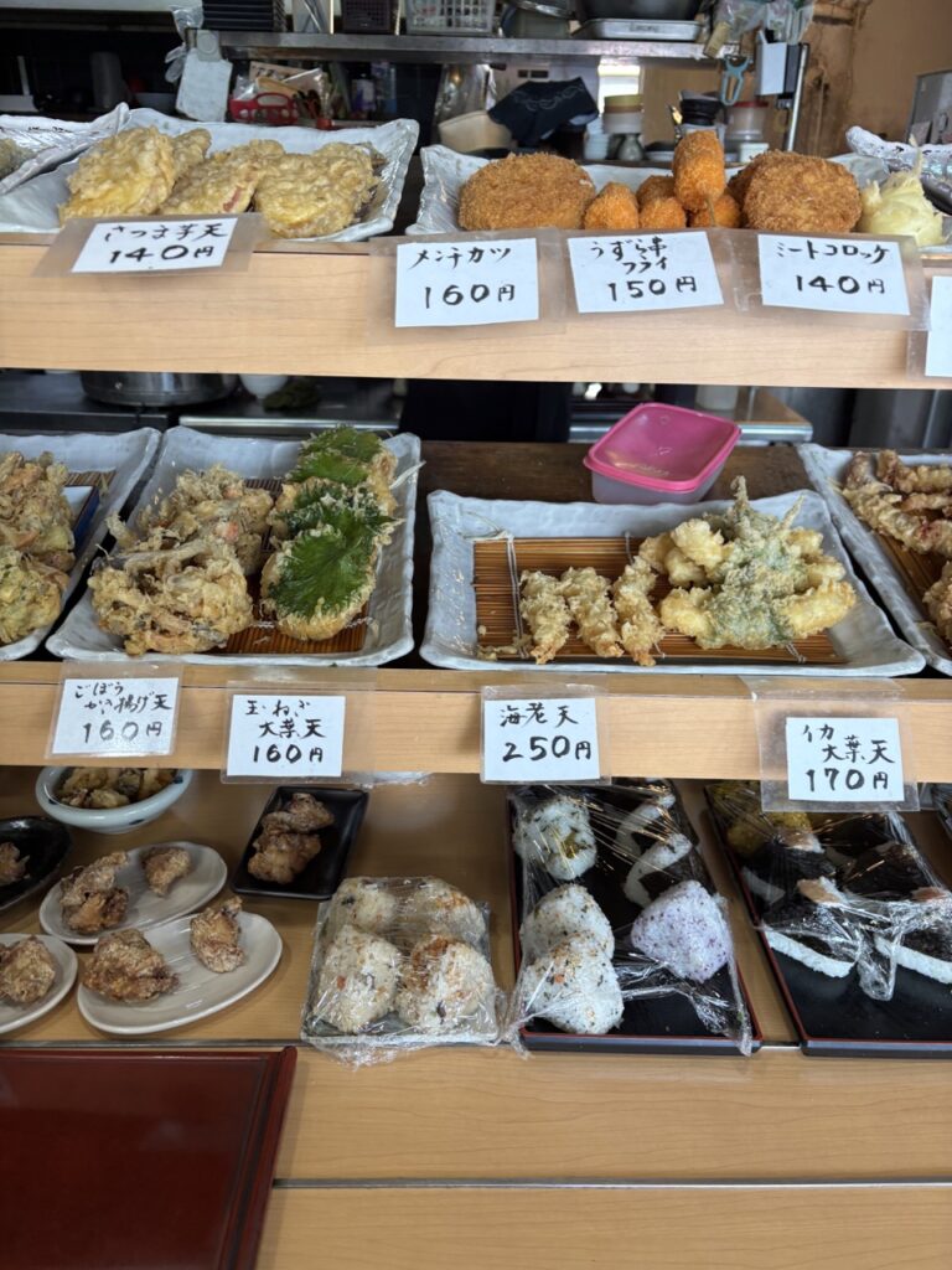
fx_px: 953
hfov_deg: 53.1
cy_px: 635
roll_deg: +0.7
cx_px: 476
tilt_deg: -25.1
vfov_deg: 67.3
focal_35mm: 26
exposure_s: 1/120
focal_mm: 5.96
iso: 100
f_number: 1.6
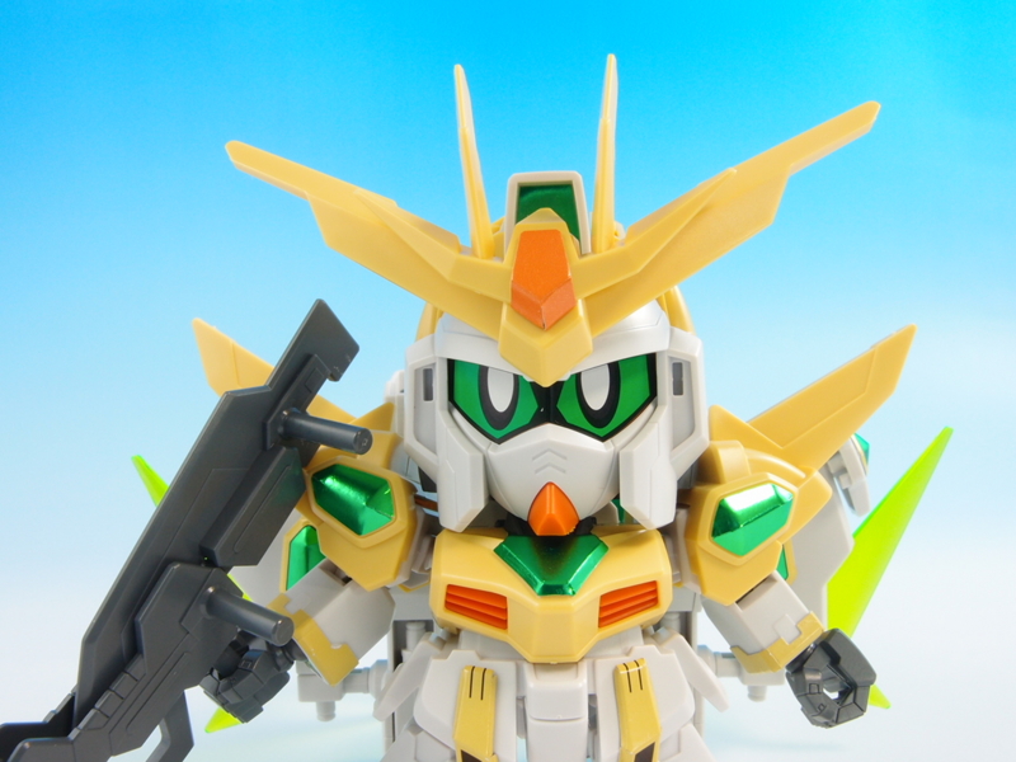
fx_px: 881
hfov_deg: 60.0
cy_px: 381
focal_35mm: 30
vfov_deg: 46.8
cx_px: 508
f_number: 8
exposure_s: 1/2
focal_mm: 6.48
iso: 100
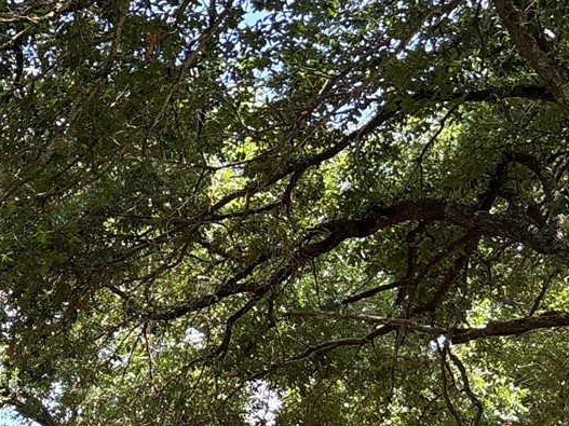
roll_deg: +0.4
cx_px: -429
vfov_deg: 14.3
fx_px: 1660
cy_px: 473
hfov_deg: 16.5
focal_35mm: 101
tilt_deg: +9.3
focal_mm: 5.96
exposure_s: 1/390
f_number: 1.6
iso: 50
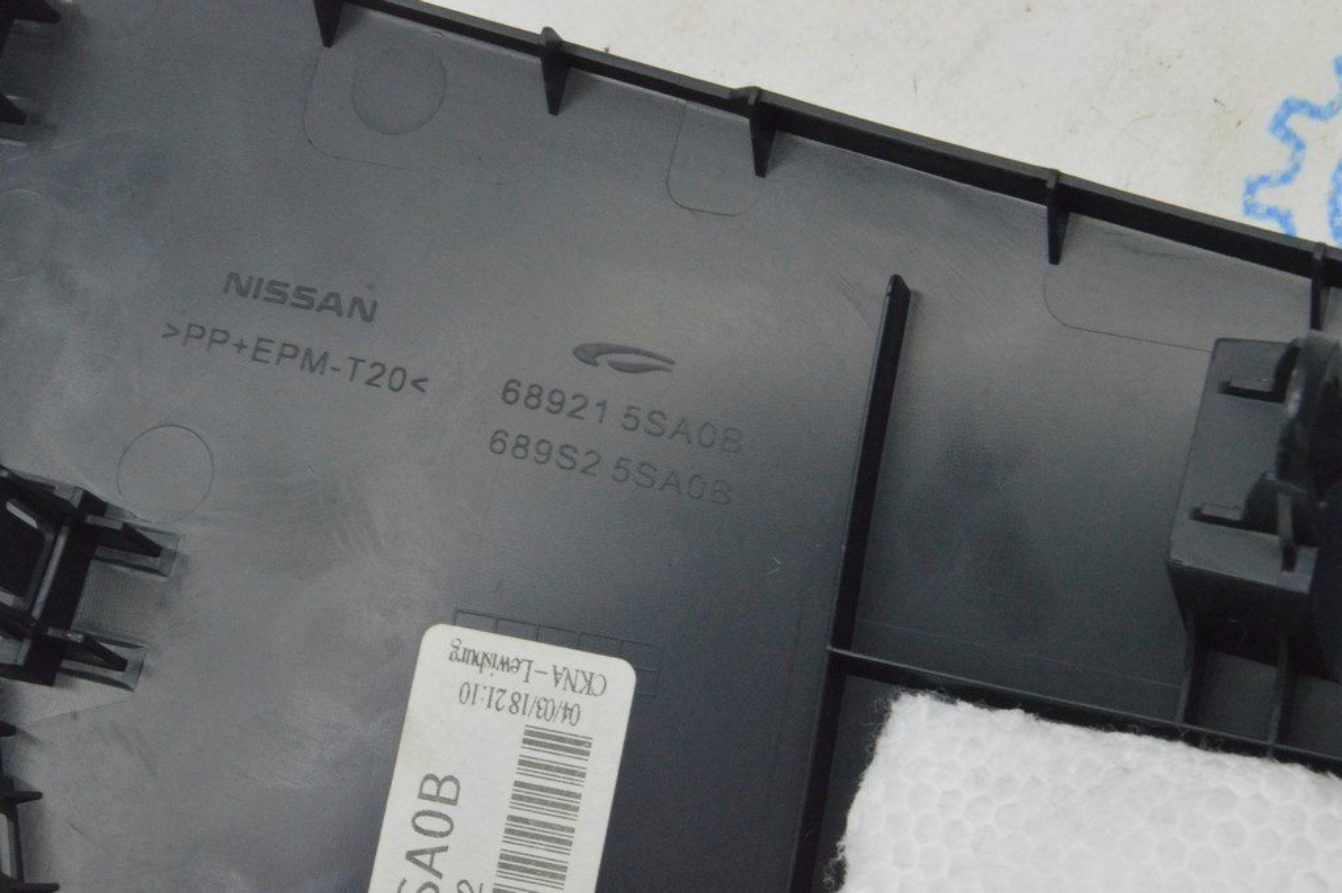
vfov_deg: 16.5
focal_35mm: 82
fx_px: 3073
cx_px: 671
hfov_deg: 24.6
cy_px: 446
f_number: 20
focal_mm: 55
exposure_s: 1/20
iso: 6400
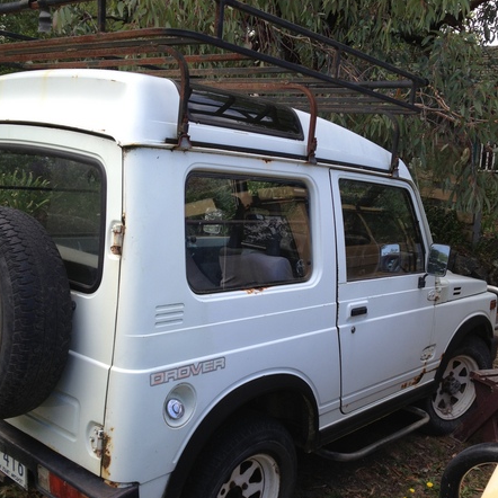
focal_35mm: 42
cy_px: 312
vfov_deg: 39.8
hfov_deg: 40.0
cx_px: 250
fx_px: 684
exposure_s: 1/303
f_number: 2.4
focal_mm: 4.28
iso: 50
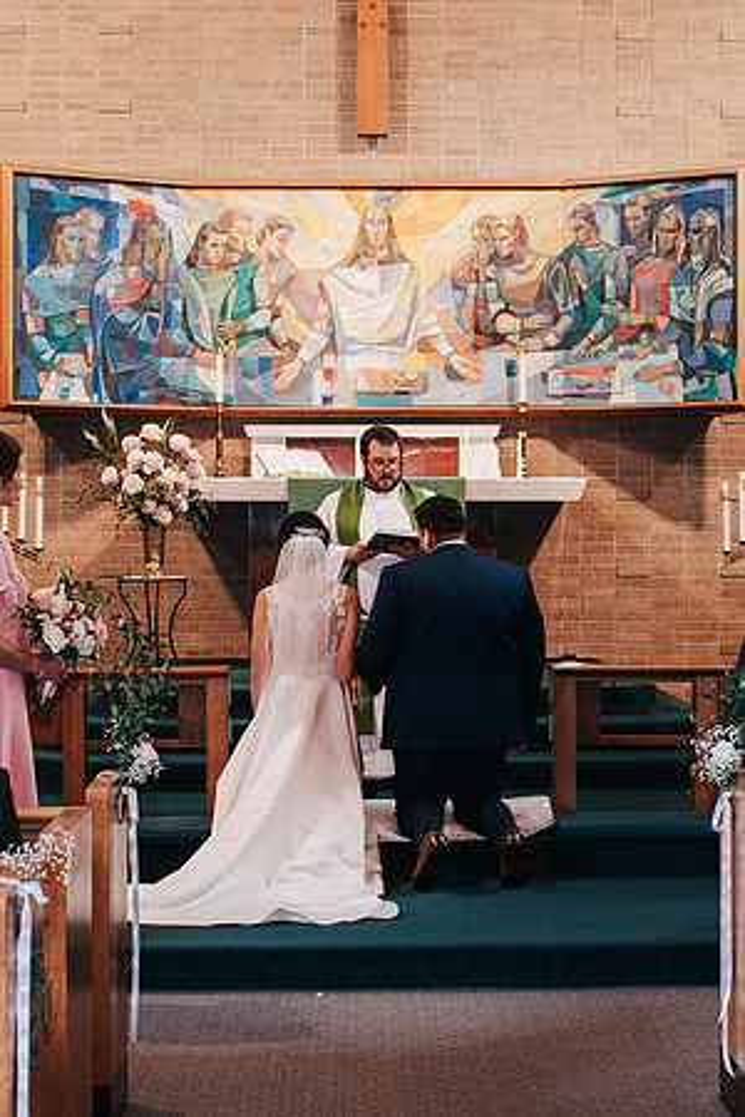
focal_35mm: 77
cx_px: 422
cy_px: 575
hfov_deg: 17.7
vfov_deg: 26.4
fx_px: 2386
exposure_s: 1/125
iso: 640
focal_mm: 35
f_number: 3.2
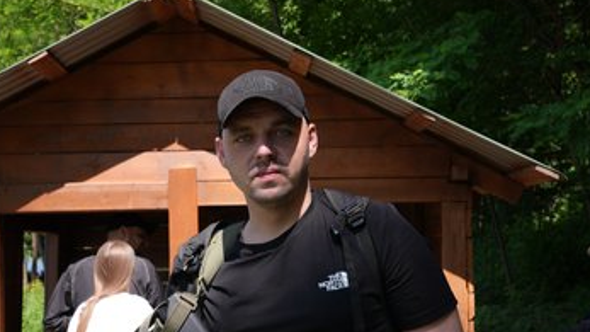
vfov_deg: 20.6
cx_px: 264
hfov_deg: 36.0
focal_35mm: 58
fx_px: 907
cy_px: 219
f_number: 9
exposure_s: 1/160
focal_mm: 48
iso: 200
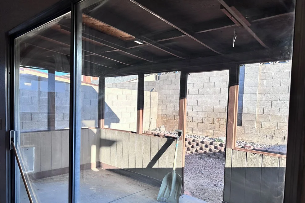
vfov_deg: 49.4
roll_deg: -1.6
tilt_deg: -2.5
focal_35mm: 26
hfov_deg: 69.4
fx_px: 220
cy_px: 117
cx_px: 158
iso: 80
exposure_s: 1/1072
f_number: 1.78
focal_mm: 6.86
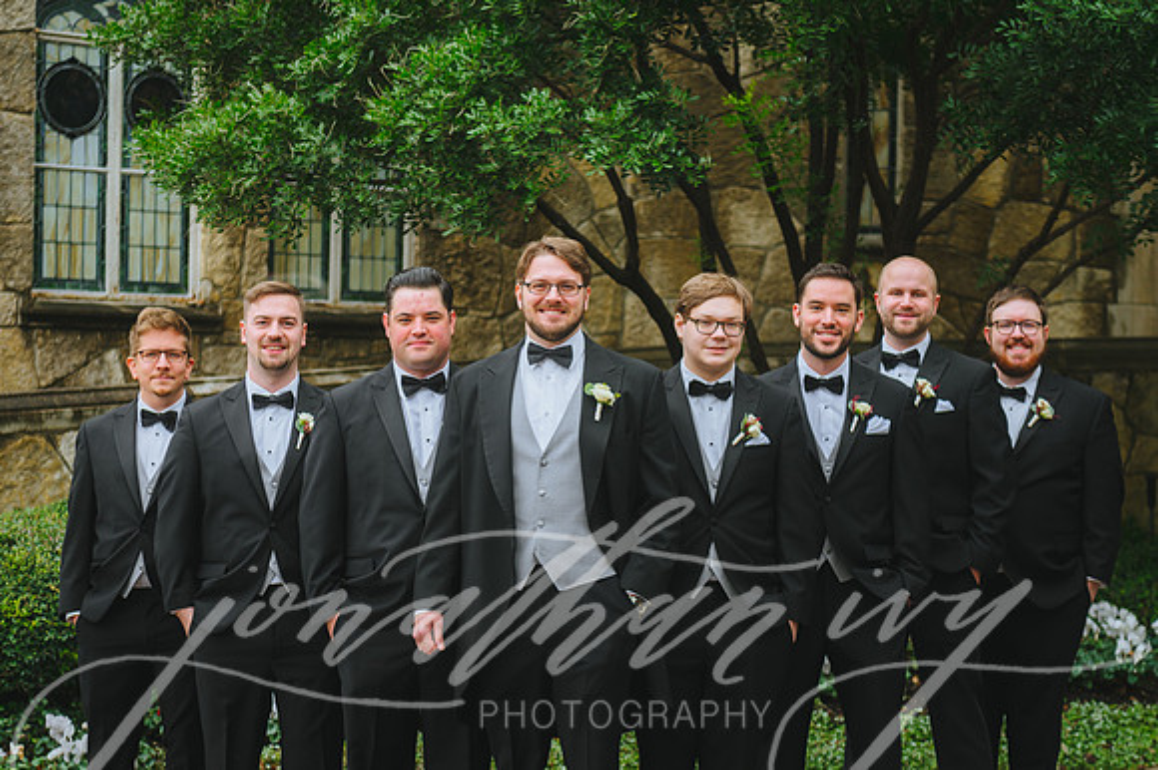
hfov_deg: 26.6
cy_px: 419
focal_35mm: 76
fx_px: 2450
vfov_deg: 17.9
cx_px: 572
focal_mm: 70
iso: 250
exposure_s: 1/320
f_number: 3.5
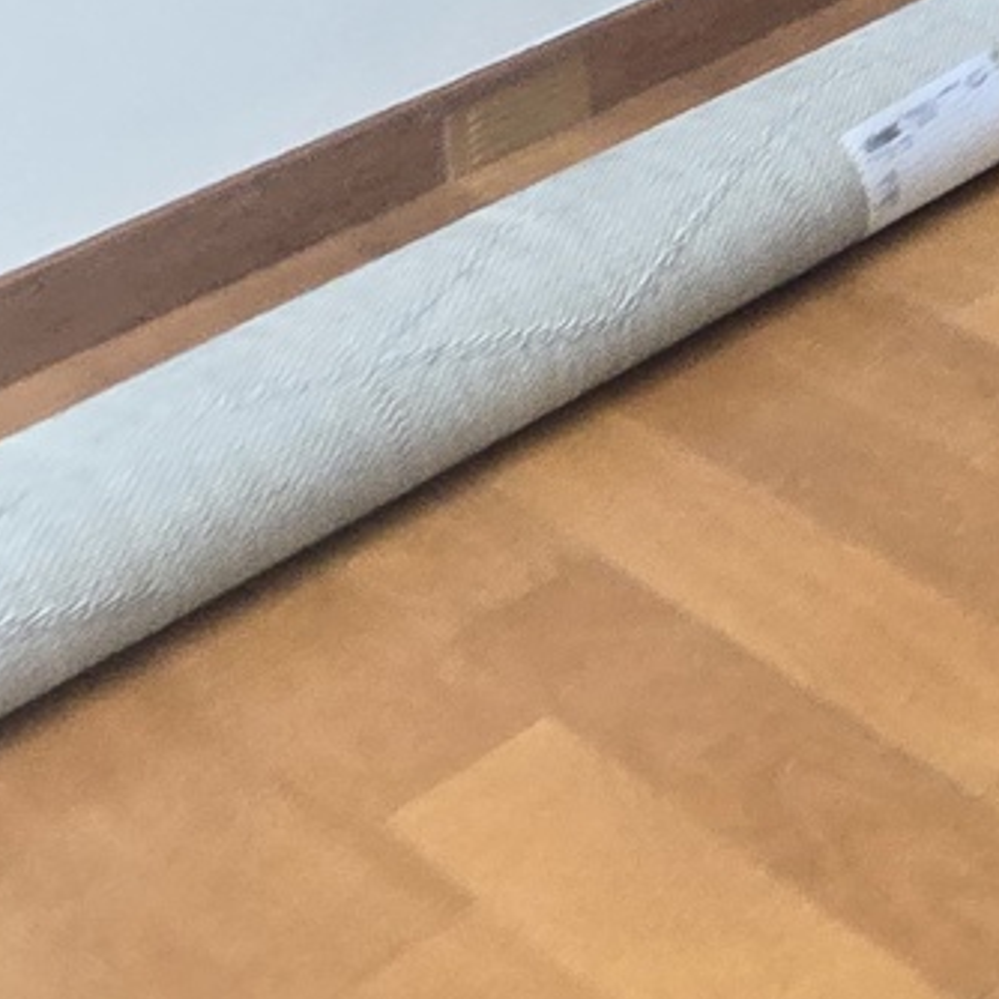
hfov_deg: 12.9
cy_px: -1086
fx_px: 2155
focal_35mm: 66
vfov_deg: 17.3
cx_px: 2731
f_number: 2.2
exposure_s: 1/50
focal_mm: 2.2
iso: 80
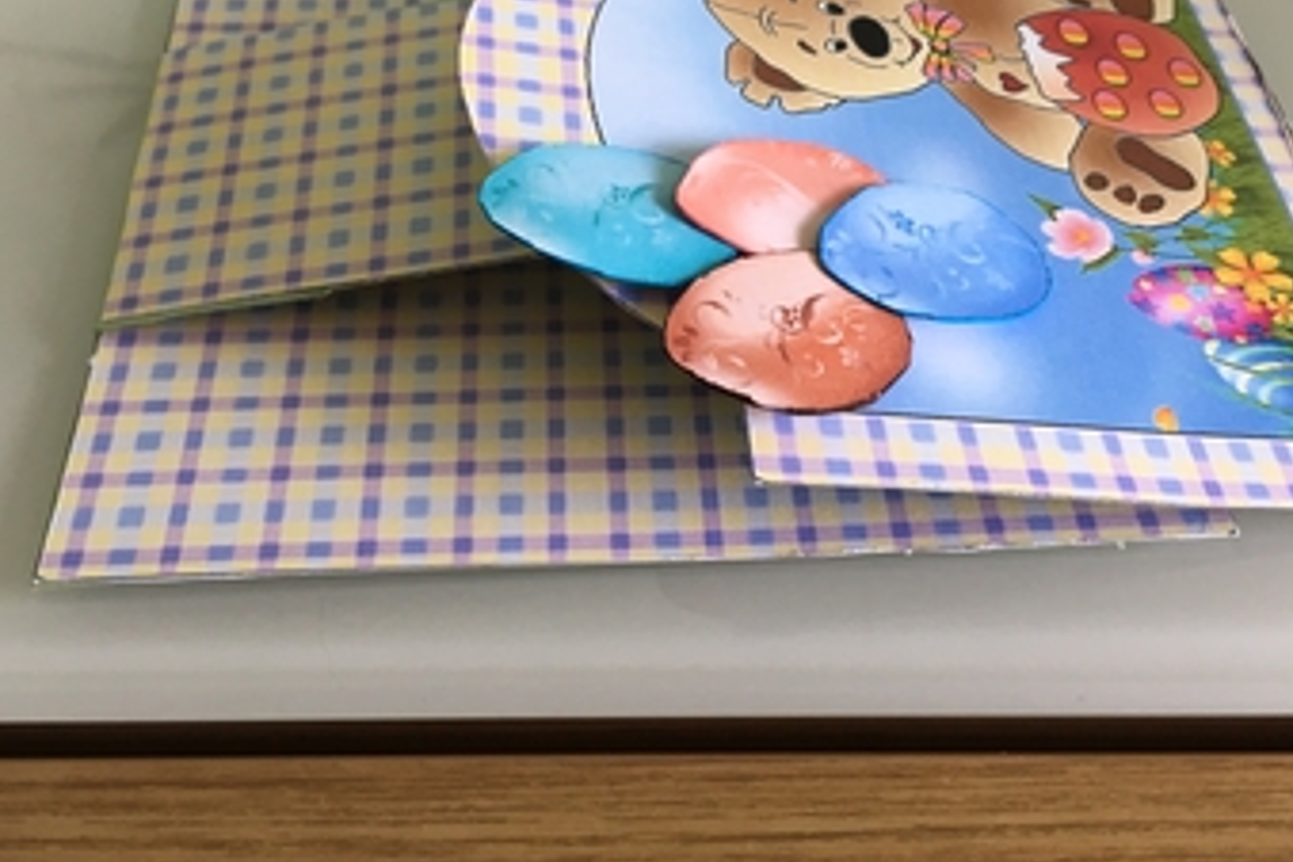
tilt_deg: -48.7
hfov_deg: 48.5
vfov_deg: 33.1
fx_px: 1437
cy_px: 280
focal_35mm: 40
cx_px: 664
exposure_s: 1/33
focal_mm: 4.15
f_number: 2.2
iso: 32
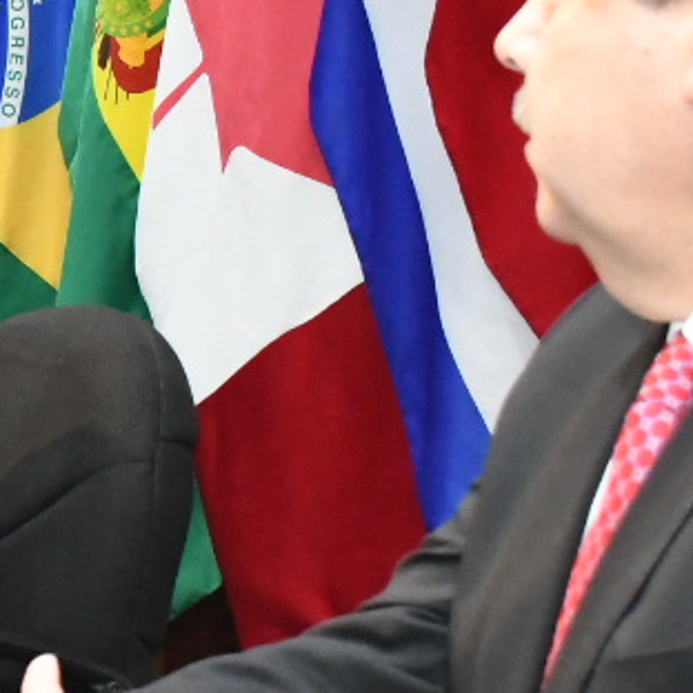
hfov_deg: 9.6
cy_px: 142
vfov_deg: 10.1
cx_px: -631
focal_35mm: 172
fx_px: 3896
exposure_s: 1/125
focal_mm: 26
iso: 5000
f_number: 5.6
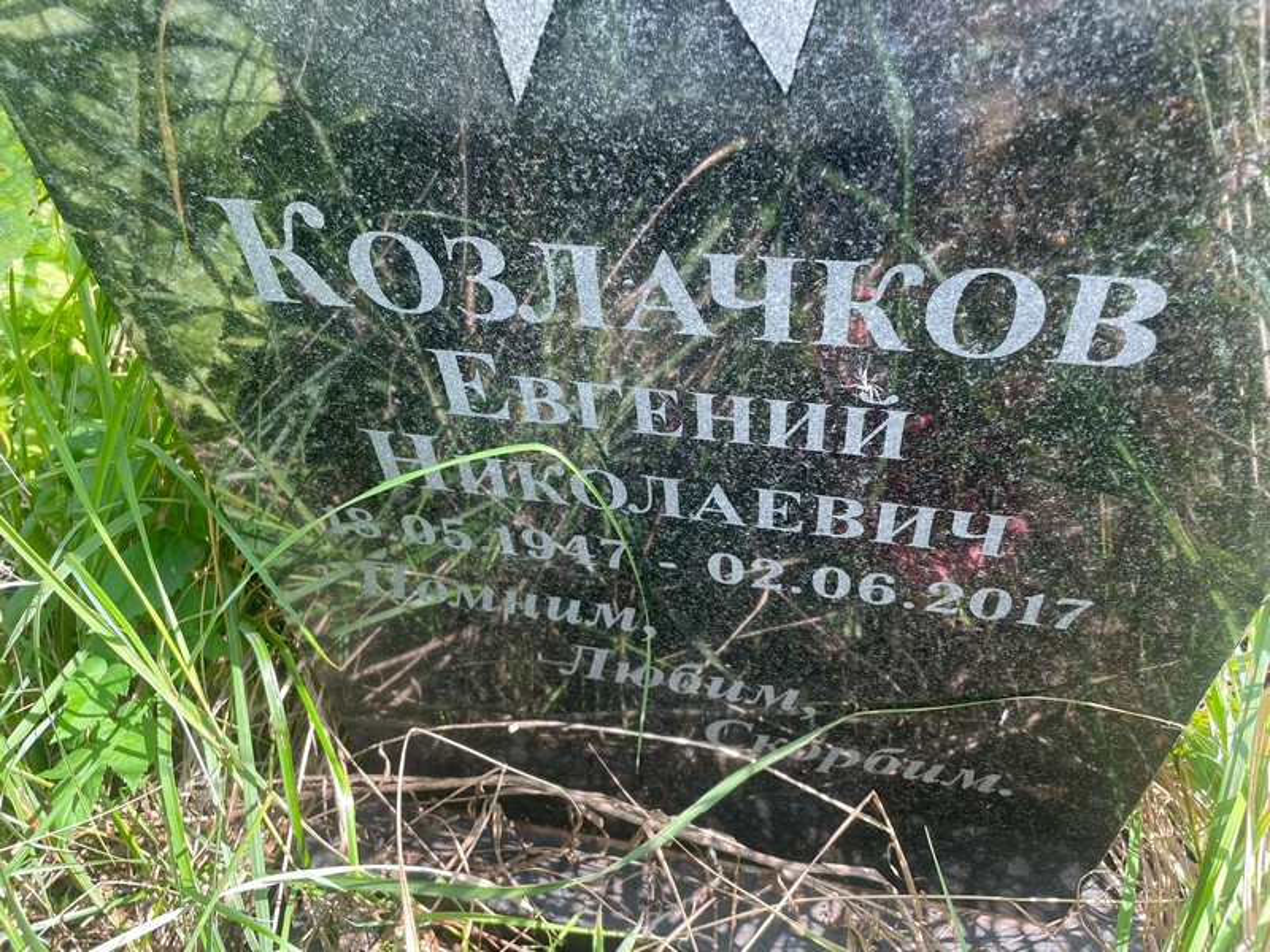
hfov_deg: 67.3
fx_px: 954
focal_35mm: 26
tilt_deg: -46.4
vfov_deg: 53.1
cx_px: 635
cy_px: 476
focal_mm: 4.2
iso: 32
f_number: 1.6
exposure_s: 1/200
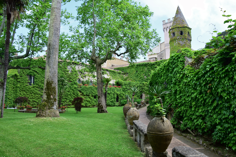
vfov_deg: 47.9
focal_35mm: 27
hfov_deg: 67.4
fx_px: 177
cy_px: 78
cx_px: 118
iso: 200
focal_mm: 18
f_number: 8
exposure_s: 1/200
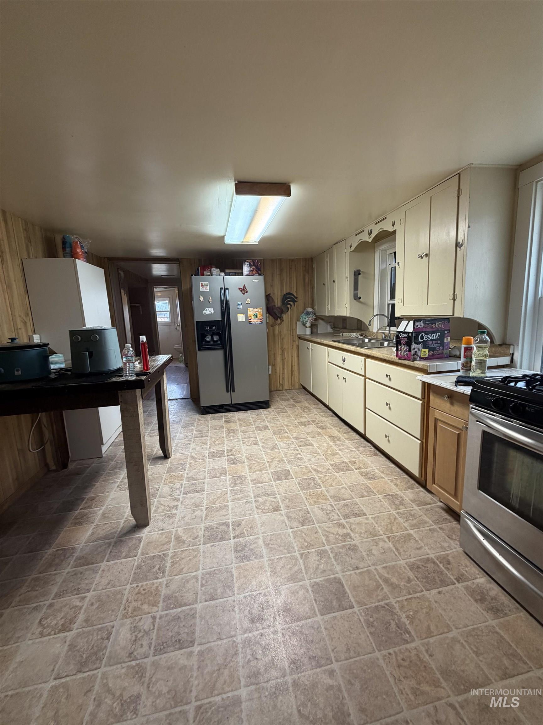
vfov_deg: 102.1
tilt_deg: -8.5
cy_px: 362
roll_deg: +4.1
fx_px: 293
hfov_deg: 85.7
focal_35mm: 14
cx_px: 272
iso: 160
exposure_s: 1/60
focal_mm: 2.22
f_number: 2.2
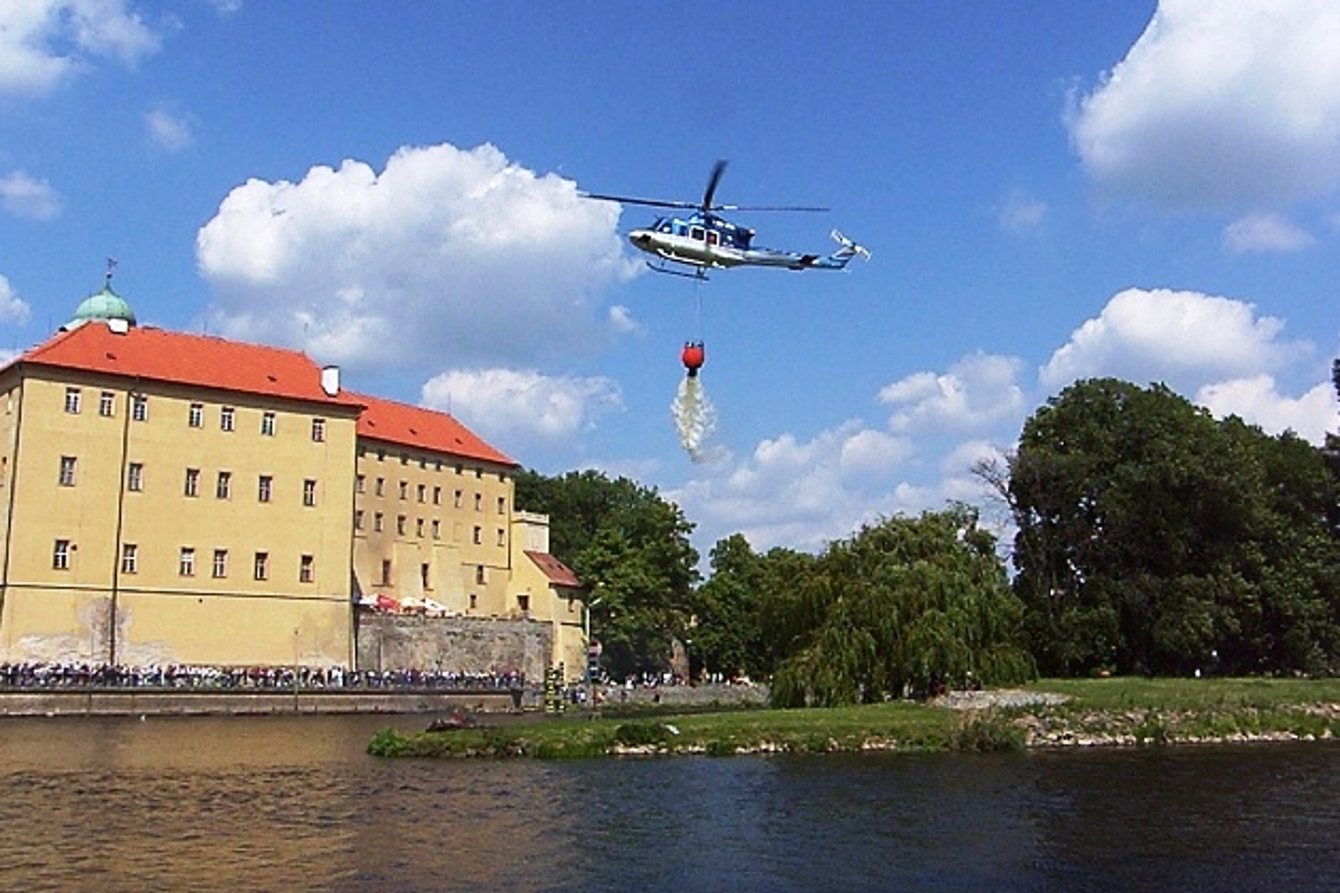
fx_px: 1377
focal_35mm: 37
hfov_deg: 51.9
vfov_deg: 35.9
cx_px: 664
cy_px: 408
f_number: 7.1
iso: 50
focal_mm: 9
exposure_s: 1/400
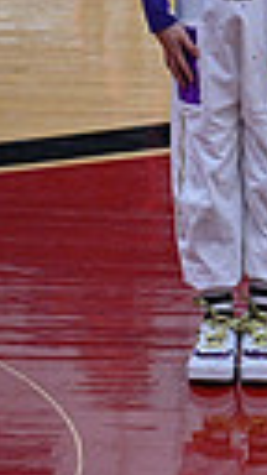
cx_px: 1061
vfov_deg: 2.6
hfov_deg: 1.5
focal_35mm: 830
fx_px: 10447
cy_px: 50
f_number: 4
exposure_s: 1/400
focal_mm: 175
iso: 4000
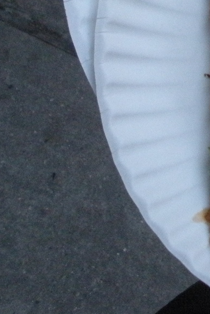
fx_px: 1023
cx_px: 381
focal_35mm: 117
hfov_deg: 10.9
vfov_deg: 16.9
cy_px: -39
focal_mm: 6.3
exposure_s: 1/58.4
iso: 400
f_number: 3.5
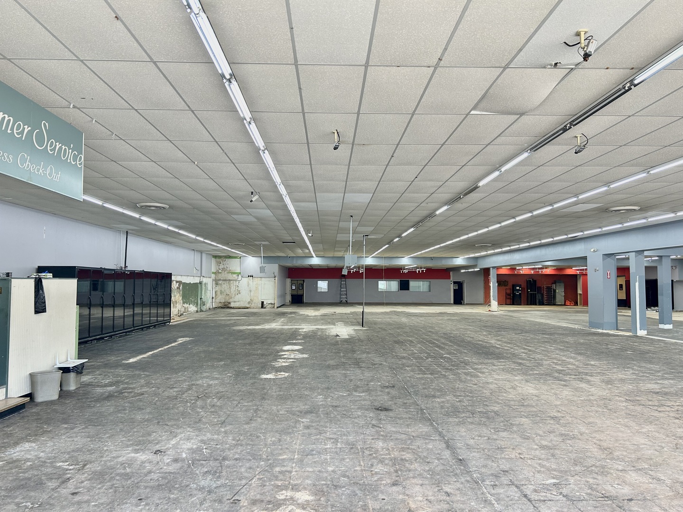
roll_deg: -0.1
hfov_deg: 67.3
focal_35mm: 26
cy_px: 256
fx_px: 513
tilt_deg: +3.8
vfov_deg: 53.1
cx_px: 342
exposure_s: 1/158
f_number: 1.5
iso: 64
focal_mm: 5.7
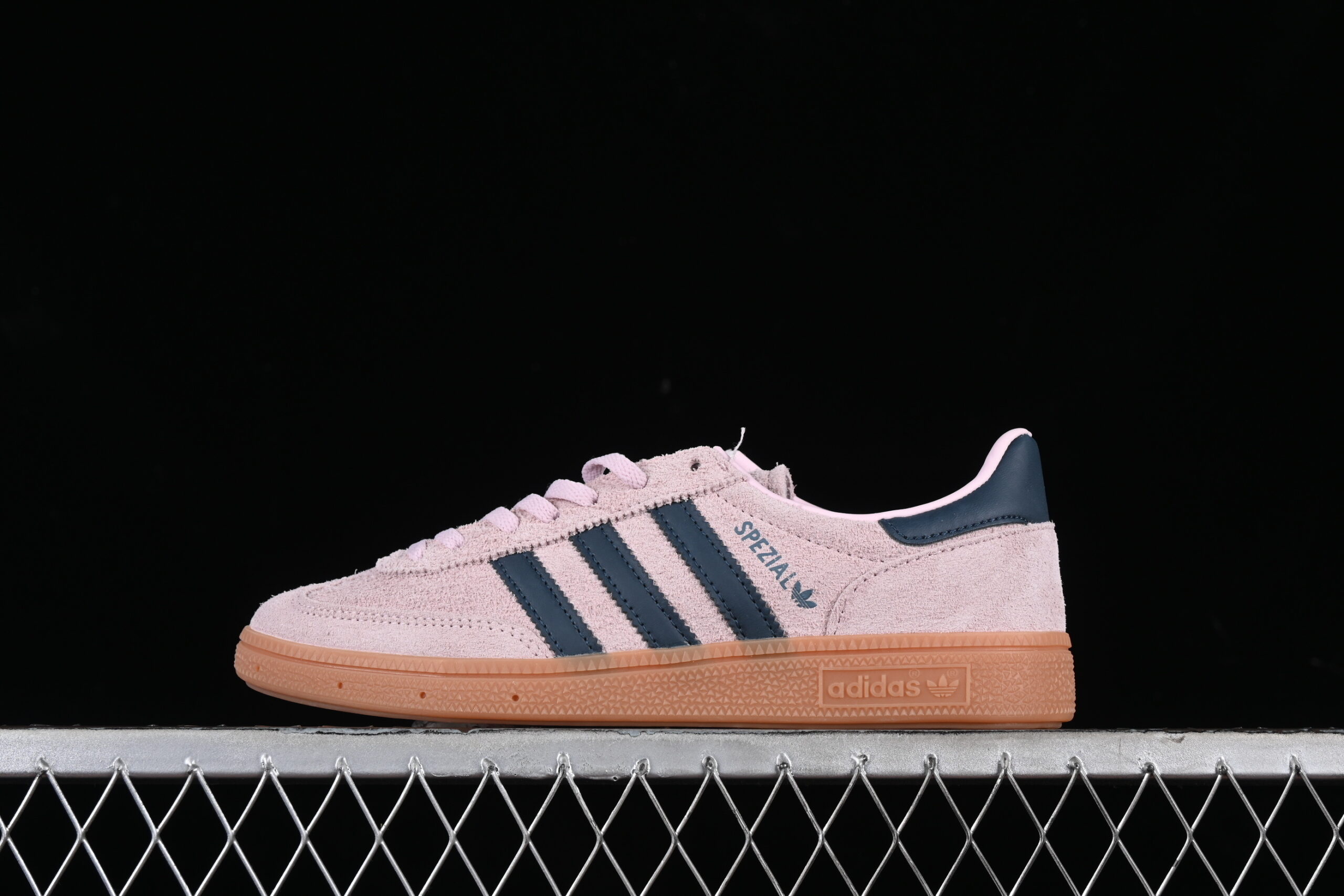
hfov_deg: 27.0
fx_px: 2800
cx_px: 672
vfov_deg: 18.2
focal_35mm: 75
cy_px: 448
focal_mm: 50
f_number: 8
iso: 160
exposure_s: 1/80
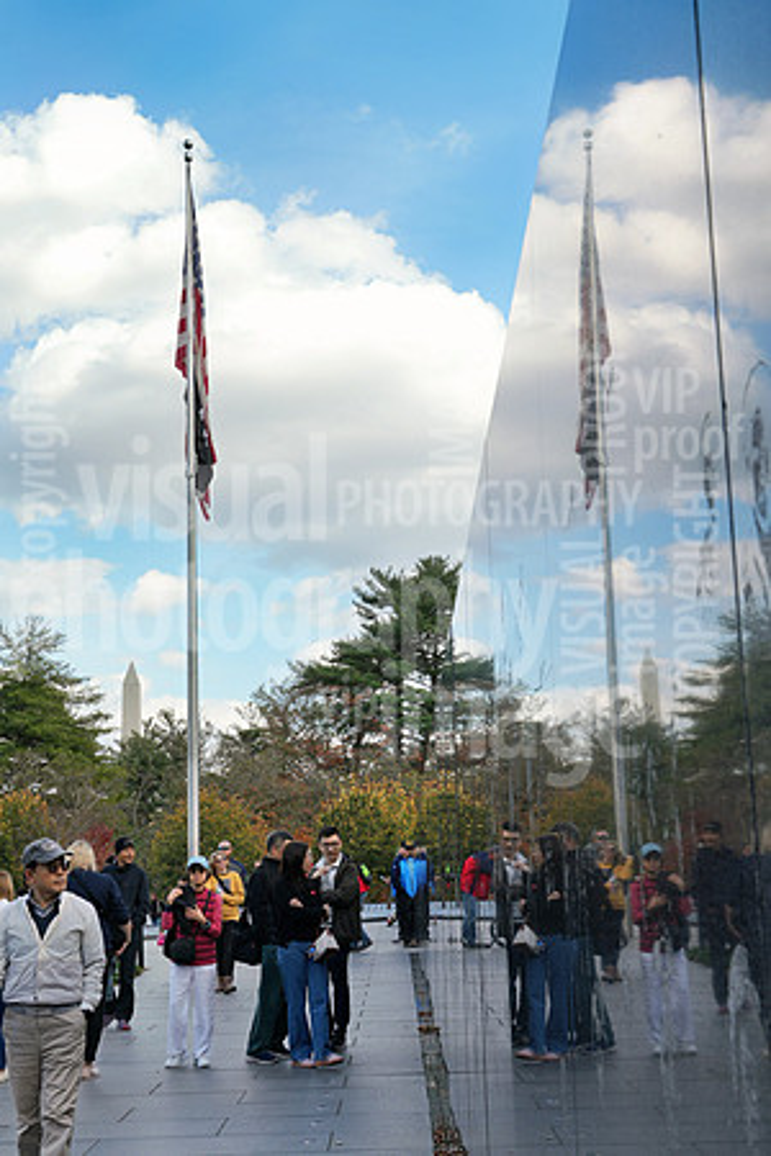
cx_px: 386
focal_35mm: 50
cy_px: 578
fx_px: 1590
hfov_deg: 27.3
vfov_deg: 40.0
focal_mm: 33
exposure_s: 1/50
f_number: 11
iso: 100
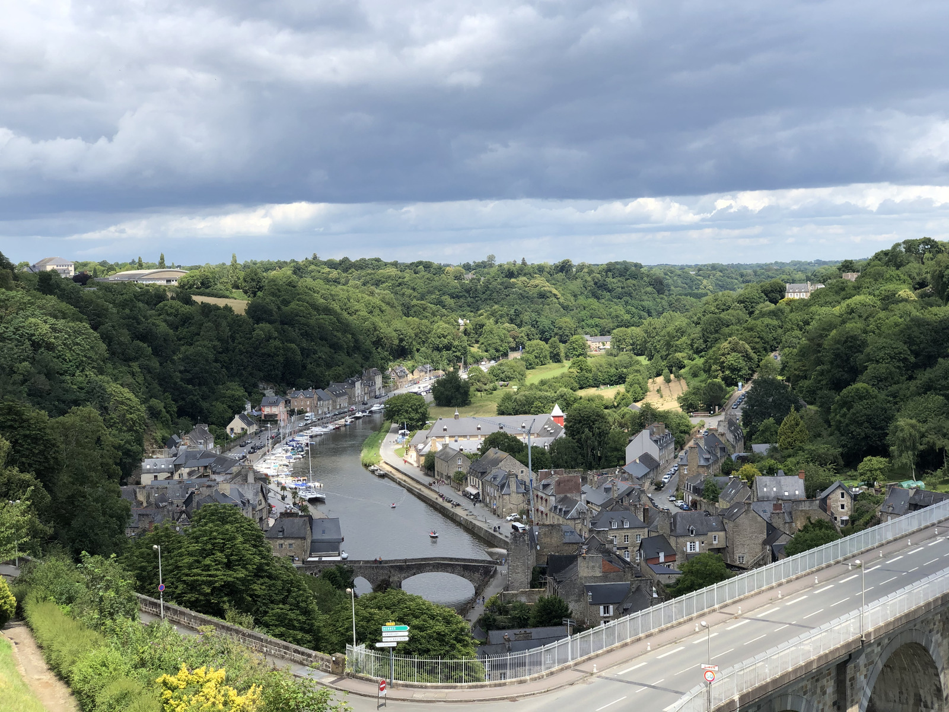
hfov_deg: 36.8
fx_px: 1426
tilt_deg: -3.2
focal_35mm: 52
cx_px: 474
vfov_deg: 28.0
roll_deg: +2.4
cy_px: 356
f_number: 2.4
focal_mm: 6
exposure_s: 1/810
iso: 16
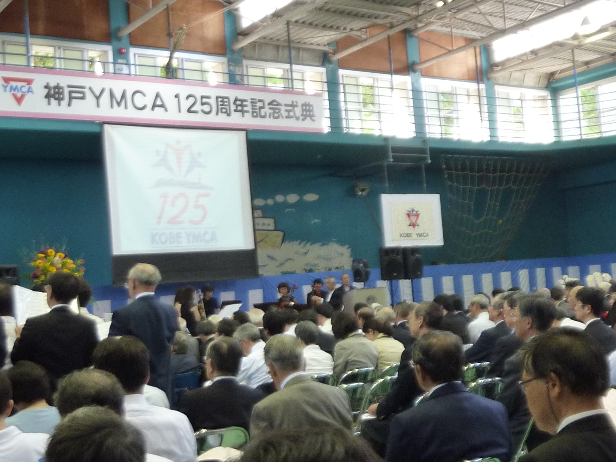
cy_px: 231
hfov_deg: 37.5
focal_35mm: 51
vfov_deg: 28.6
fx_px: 908
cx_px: 308
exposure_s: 1/30
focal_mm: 4.7
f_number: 3.4
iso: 200
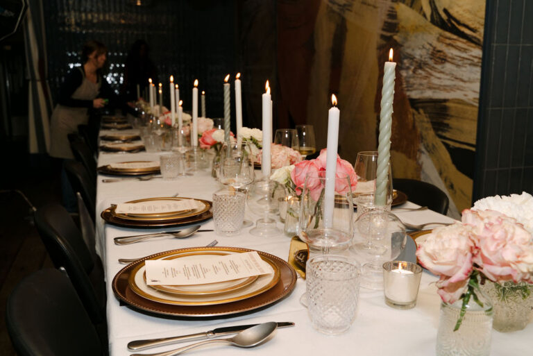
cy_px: 178
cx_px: 266
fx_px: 474
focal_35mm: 32
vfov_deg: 41.2
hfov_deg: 58.7
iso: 800
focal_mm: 32
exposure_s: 1/160
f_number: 6.3
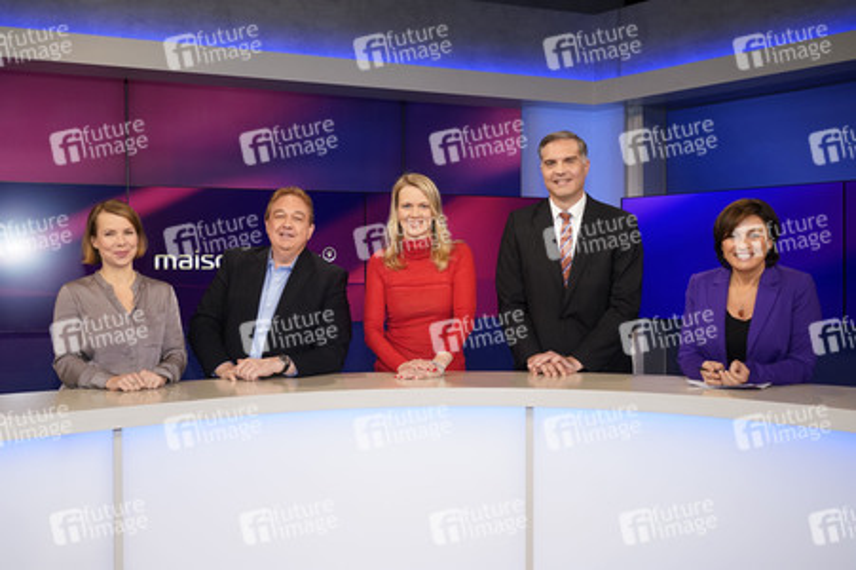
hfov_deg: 60.3
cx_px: 428
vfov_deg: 42.3
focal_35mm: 31
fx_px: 737
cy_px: 285
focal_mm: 31
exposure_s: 1/125
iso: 2000
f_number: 5
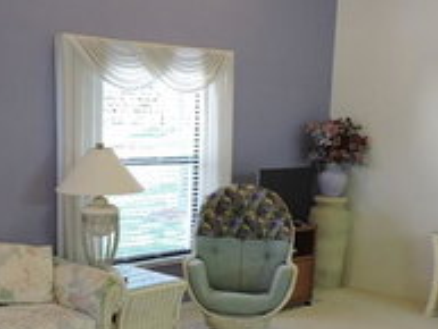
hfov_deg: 35.4
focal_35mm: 53
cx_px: 112
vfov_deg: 27.0
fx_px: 671
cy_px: 265
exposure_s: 1/30
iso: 320
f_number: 3
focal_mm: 4.3
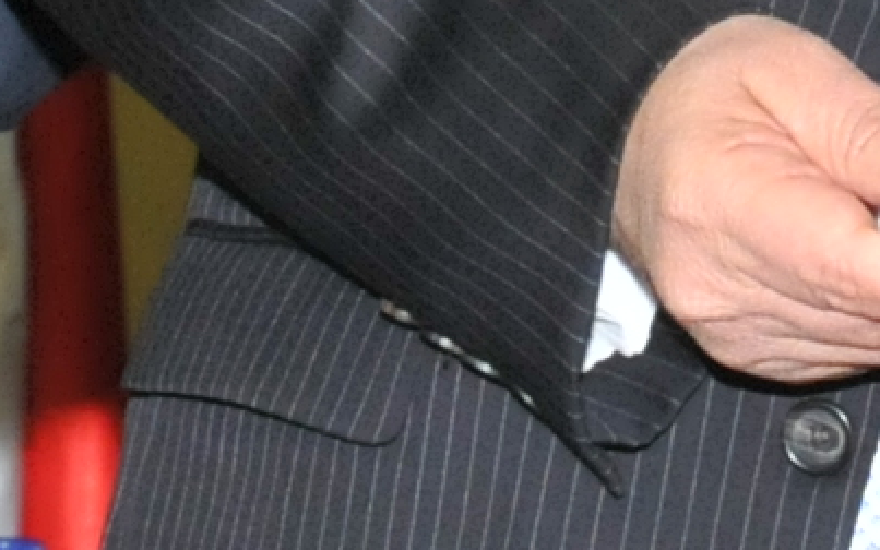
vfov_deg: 2.7
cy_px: -644
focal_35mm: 487
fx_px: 11681
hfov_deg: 4.3
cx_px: 828
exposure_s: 1/60
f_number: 7.1
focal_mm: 40
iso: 1000
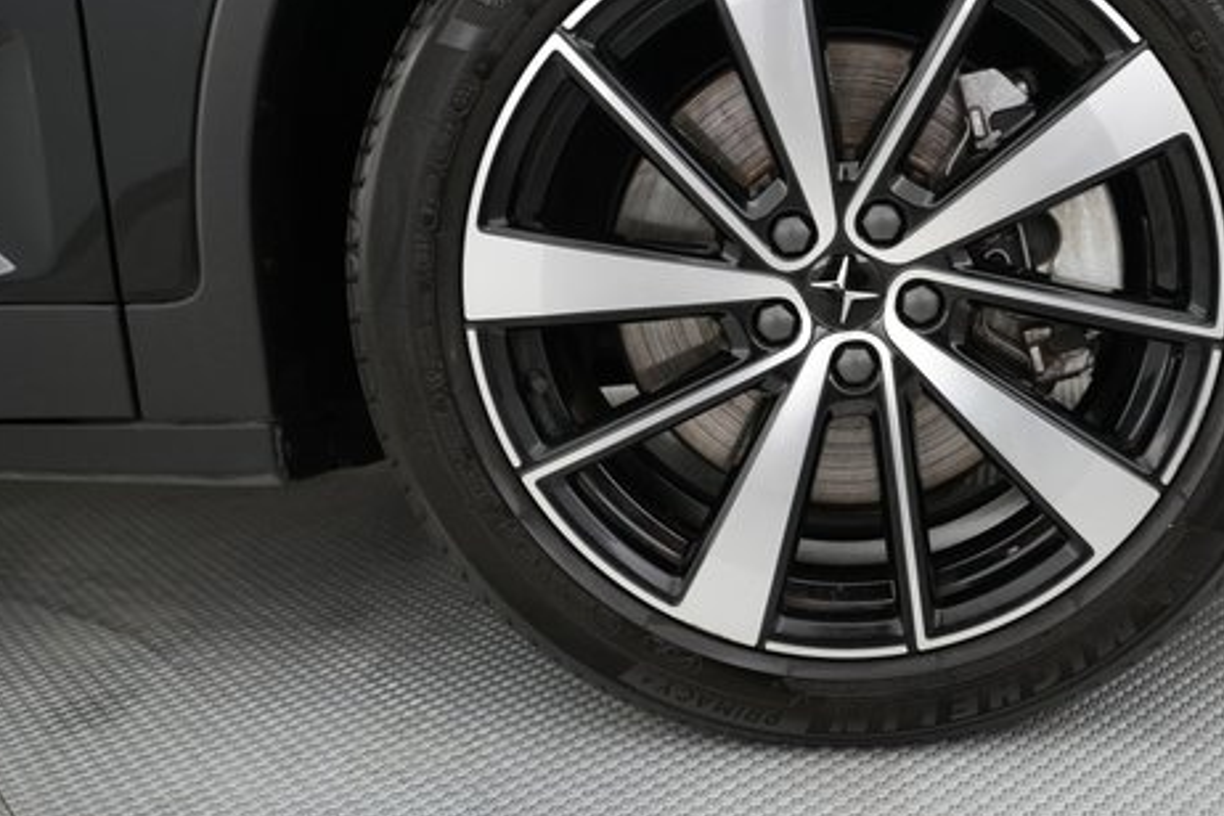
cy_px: 297
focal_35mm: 36
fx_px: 1224
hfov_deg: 52.0
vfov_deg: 36.6
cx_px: 829
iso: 2000
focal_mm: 26
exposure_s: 1/30
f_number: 4.5
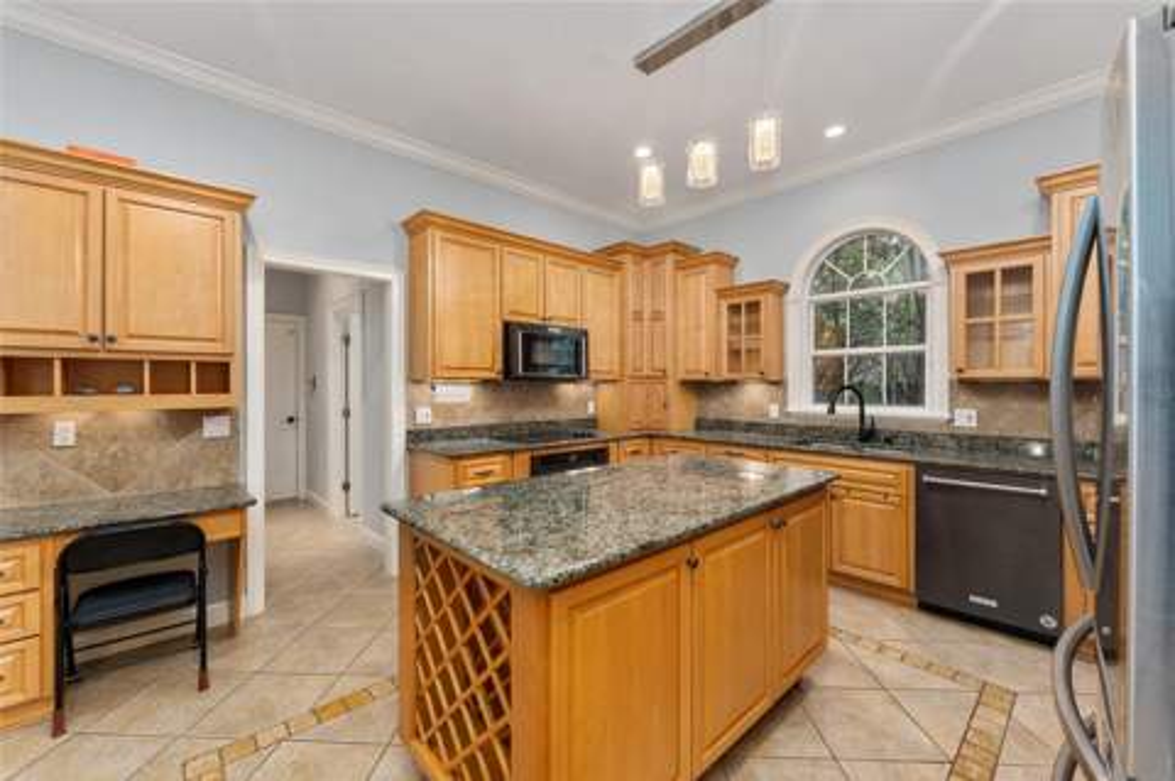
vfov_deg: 81.1
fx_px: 456
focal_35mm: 14
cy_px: 390
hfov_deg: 104.3
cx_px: 588
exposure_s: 1/30
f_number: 7.1
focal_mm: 14
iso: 6400
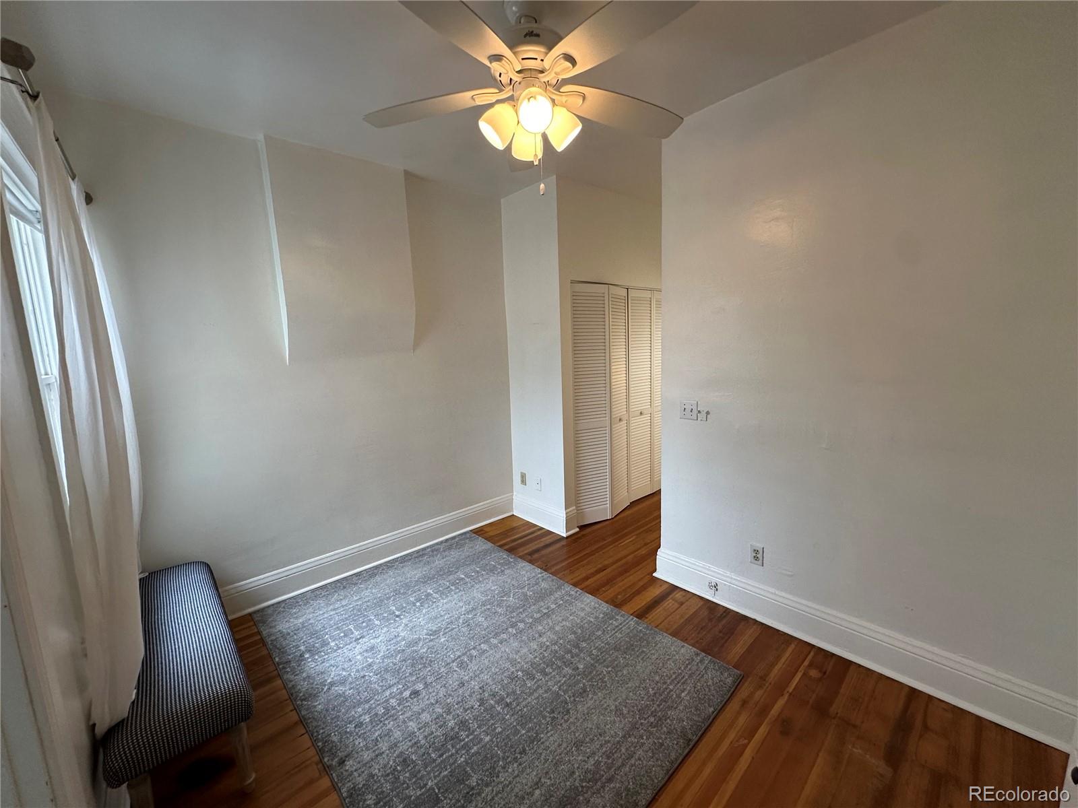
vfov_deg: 85.7
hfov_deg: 102.1
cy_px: 404
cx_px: 539
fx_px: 436
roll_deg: +2.0
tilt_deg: -8.2
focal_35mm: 14
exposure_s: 1/120
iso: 160
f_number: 2.2
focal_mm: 2.22
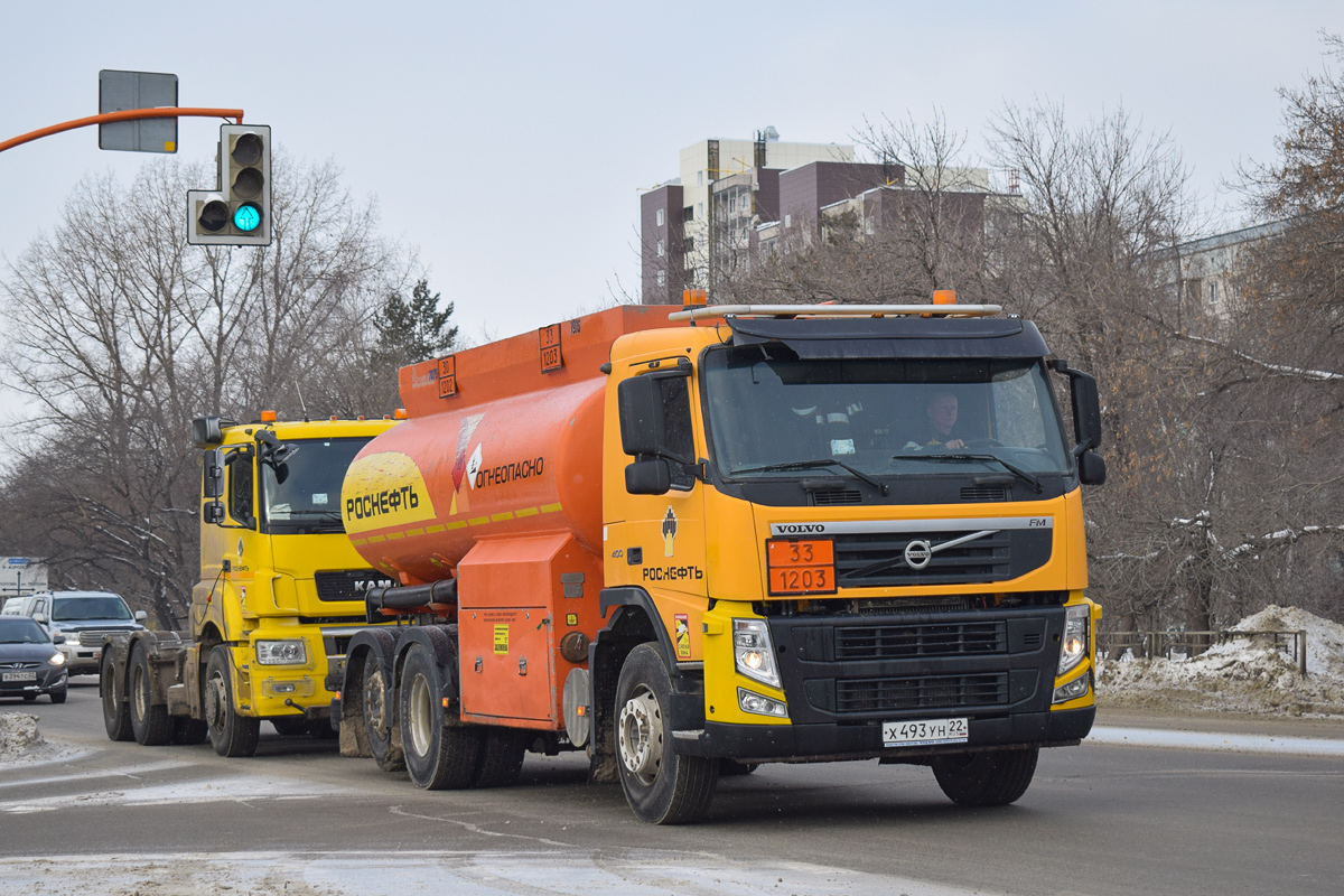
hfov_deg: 29.2
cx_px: 672
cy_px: 448
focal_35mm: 69
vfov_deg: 19.7
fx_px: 2576
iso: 400
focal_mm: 46
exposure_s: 1/800
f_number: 6.3
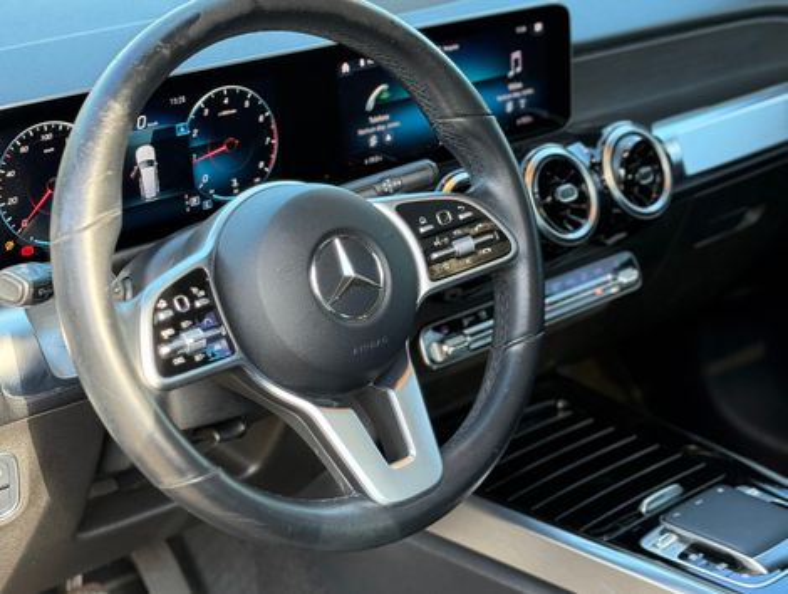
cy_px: 297
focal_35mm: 48
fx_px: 1094
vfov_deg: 30.3
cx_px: 394
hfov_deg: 39.6
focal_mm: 6.76
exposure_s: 1/96
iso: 200
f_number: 1.78
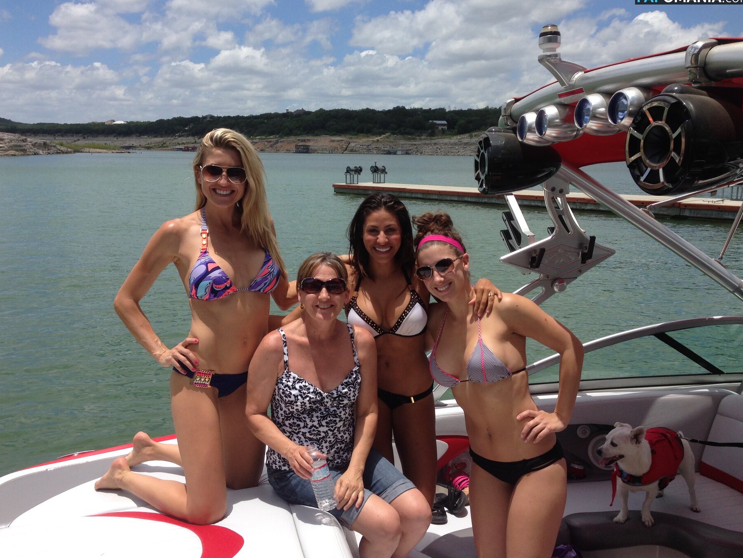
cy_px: 286
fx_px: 751
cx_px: 359
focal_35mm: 35
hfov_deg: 52.6
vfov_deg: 40.7
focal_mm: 4.12
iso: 50
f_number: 2.4
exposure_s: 1/2088
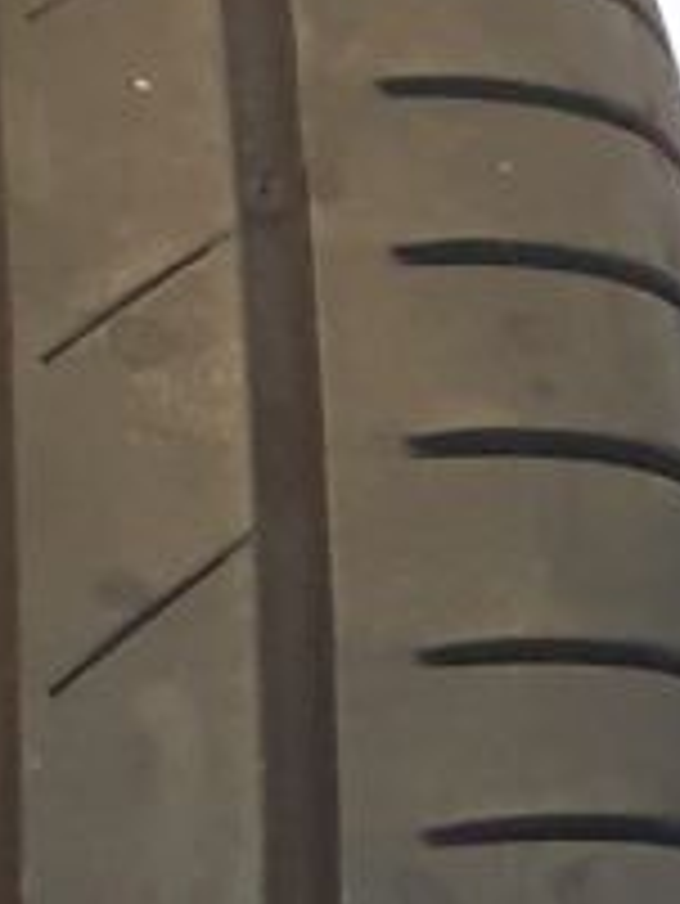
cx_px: -349
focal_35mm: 168
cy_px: 2433
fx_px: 4396
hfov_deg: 8.6
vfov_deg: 9.8
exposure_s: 1/47
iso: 250
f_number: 1.5
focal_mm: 4.3
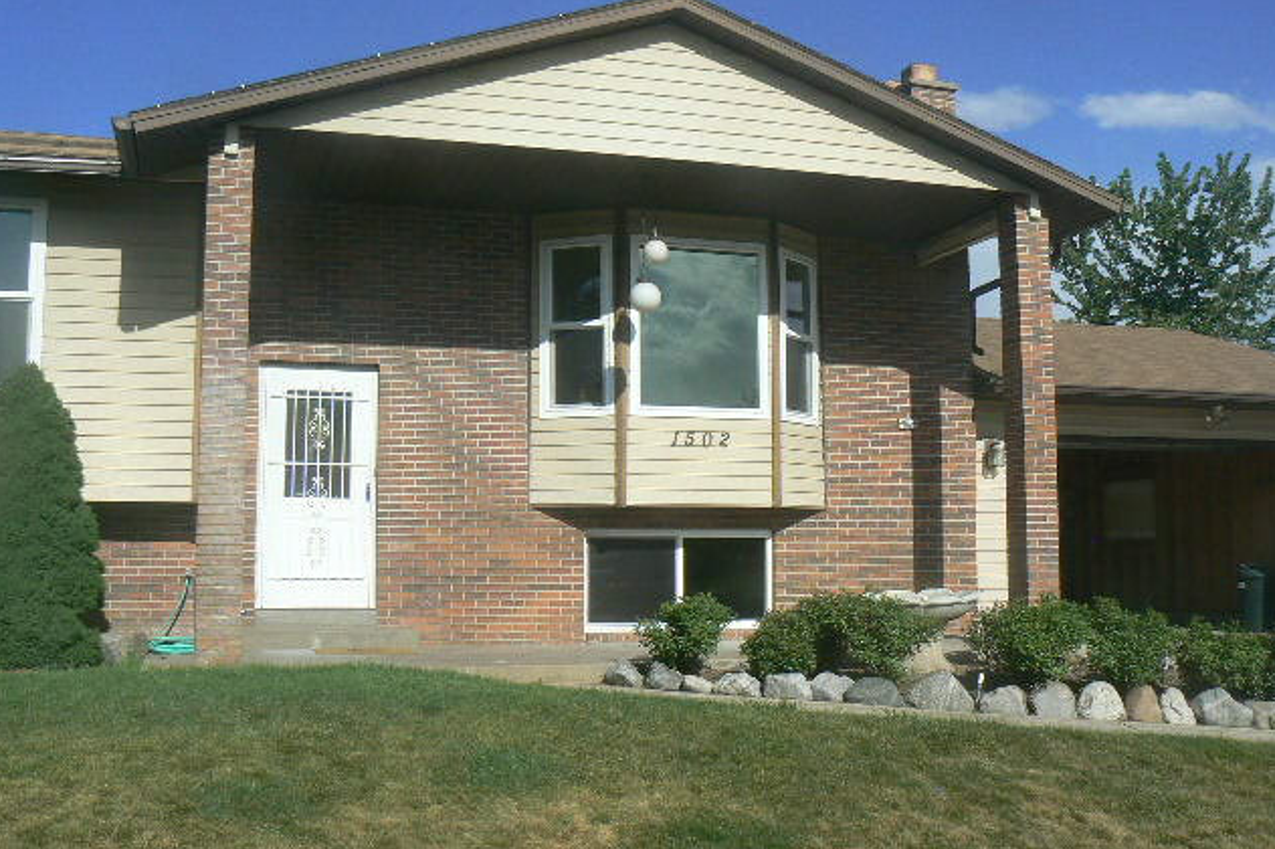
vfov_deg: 35.0
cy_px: 414
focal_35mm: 38
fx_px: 1345
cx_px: 639
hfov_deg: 50.7
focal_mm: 6
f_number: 8
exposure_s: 1/500
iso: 80
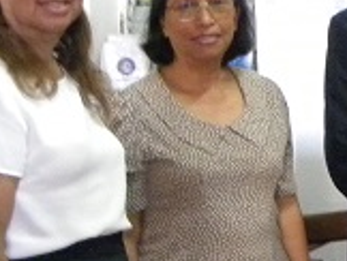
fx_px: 1235
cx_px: 461
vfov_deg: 12.1
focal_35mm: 123
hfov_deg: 15.2
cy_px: 152
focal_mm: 4.6
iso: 510
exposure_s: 1/9.6
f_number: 2.8
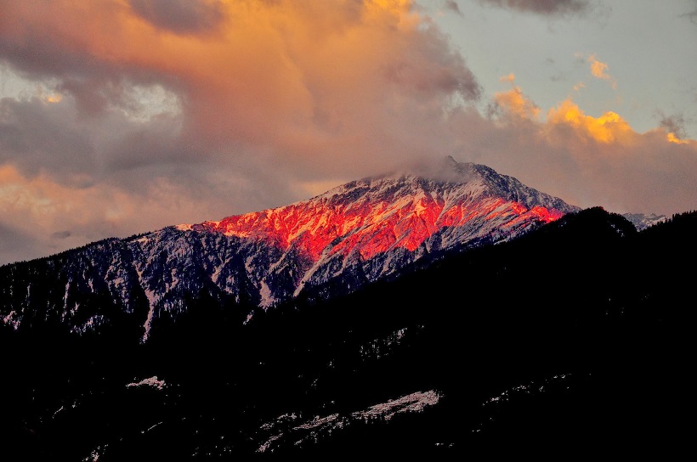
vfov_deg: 10.7
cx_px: 348
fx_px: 2465
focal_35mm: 128
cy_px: 231
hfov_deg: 16.1
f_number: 10
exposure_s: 1/160
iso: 400
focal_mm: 85
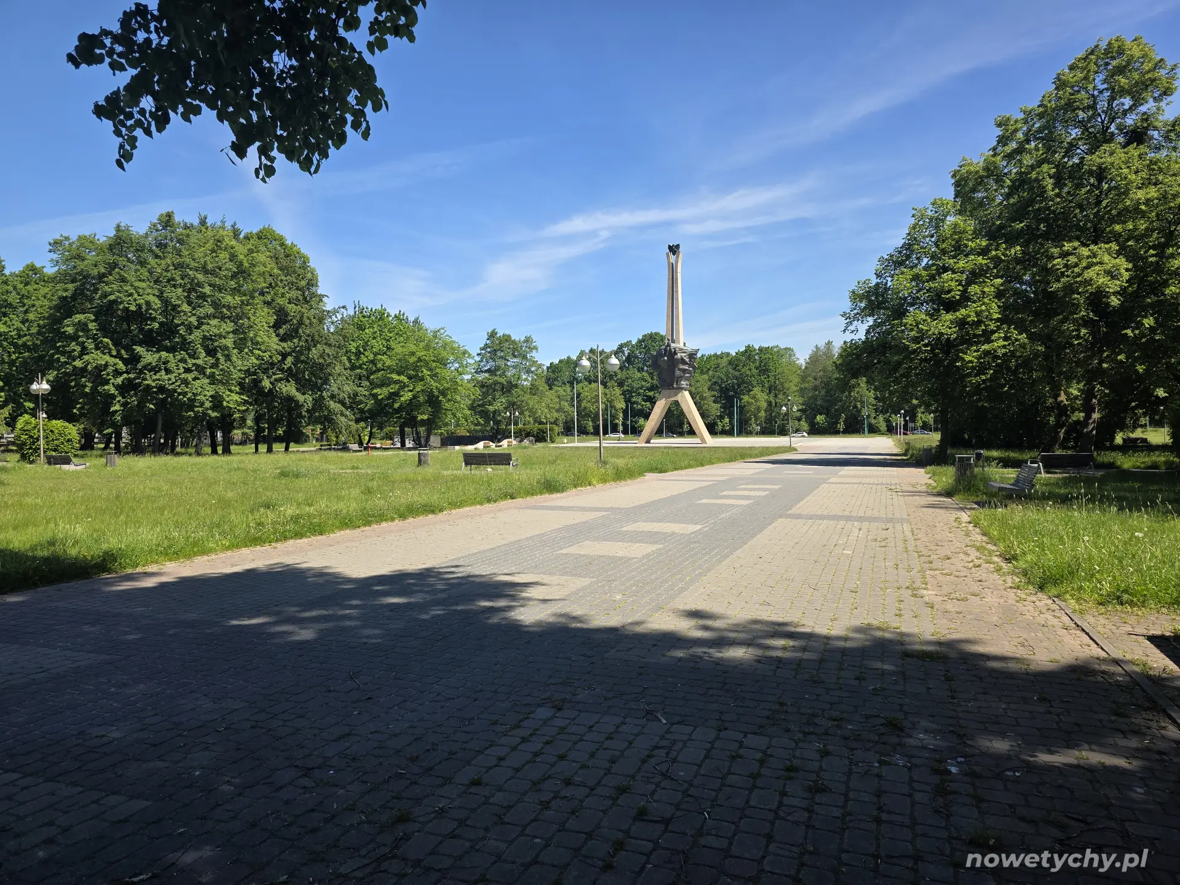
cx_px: 590
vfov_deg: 58.9
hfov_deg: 73.9
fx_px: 784
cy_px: 442
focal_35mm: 23
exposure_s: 1/3042
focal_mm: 6.3
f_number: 1.7
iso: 80
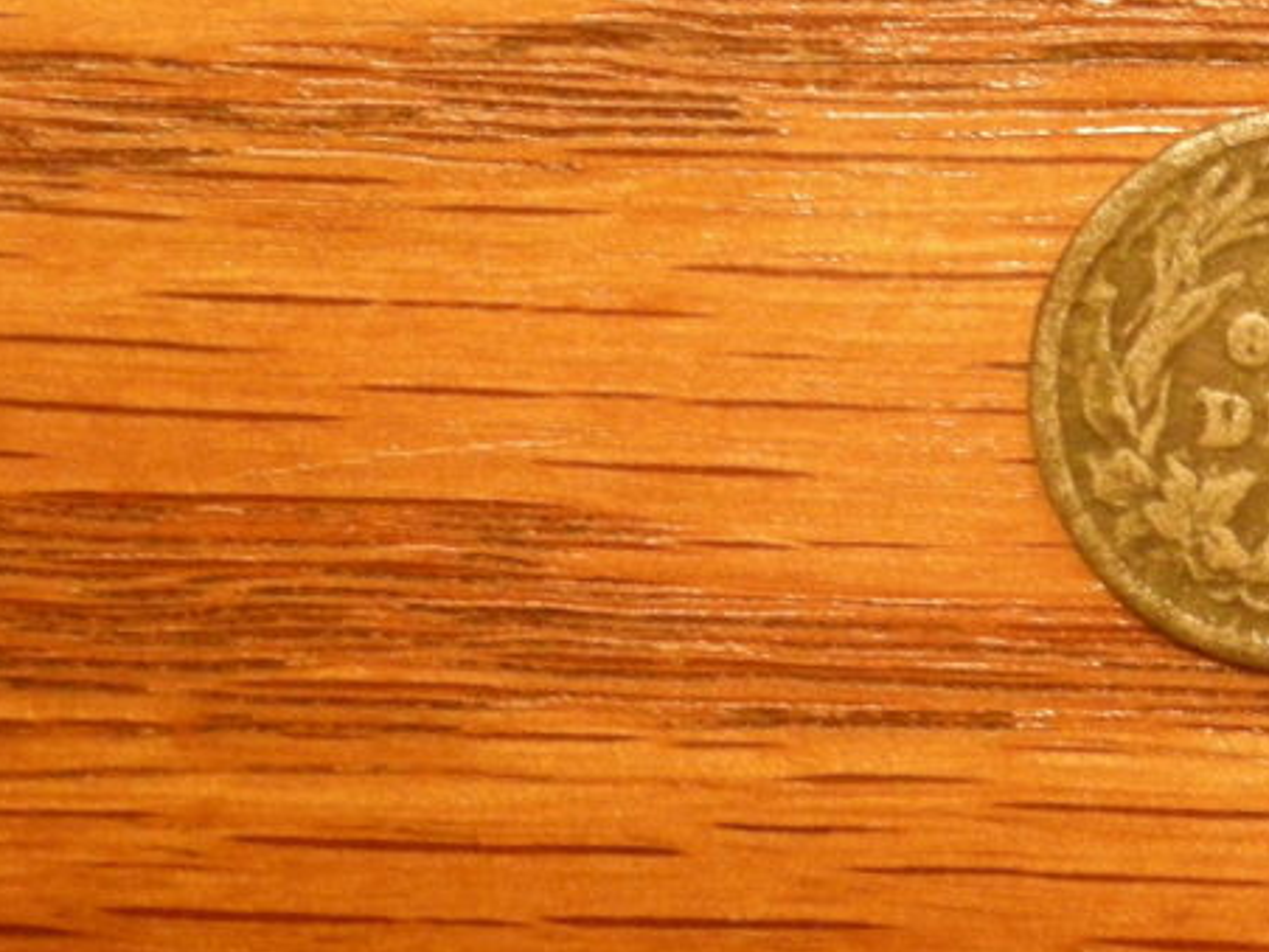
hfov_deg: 11.6
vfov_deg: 8.8
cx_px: 1297
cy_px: 371
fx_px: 6159
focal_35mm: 168
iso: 400
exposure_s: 1/19
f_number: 3.9
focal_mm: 12.3
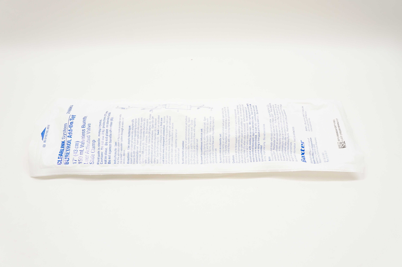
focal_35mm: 30
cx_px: 201
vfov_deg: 43.5
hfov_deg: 62.0
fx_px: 335
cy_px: 134
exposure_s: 1/50
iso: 400
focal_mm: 20
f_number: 6.3
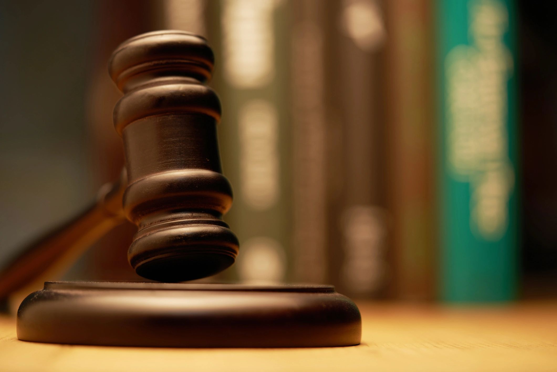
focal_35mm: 90
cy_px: 186
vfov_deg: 15.2
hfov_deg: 22.6
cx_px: 278
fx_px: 1392
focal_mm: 90
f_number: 2.8
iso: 50
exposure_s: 1/30
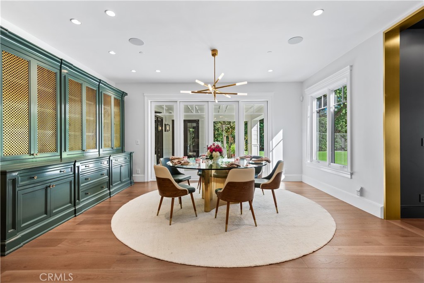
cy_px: 142
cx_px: 212
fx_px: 188
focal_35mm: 16
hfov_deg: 96.7
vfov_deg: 73.8
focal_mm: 16
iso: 100
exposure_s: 1/10
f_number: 6.3
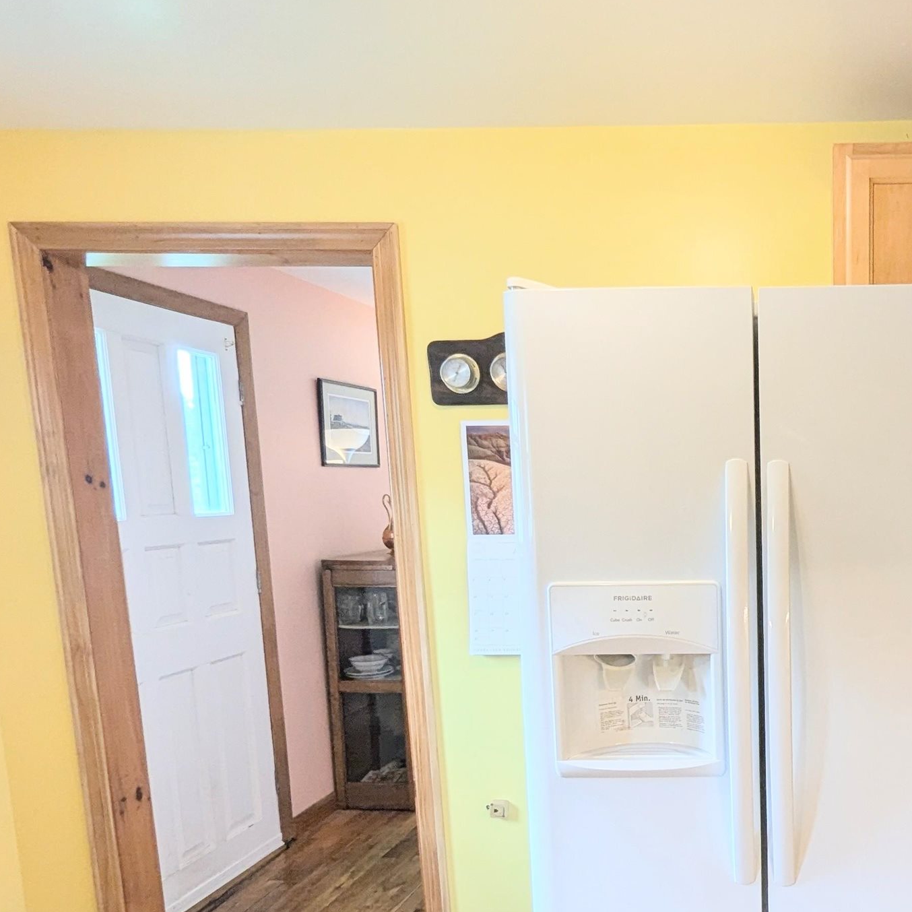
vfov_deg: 59.9
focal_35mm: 26
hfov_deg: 54.5
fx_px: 775
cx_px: 789
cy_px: 585
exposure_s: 1/60
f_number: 2.2
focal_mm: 1.95
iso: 54
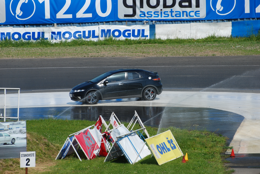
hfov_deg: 6.2
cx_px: 130
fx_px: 2386
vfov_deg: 4.2
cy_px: 87
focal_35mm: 330
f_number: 5.6
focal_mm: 220
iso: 100
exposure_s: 1/640
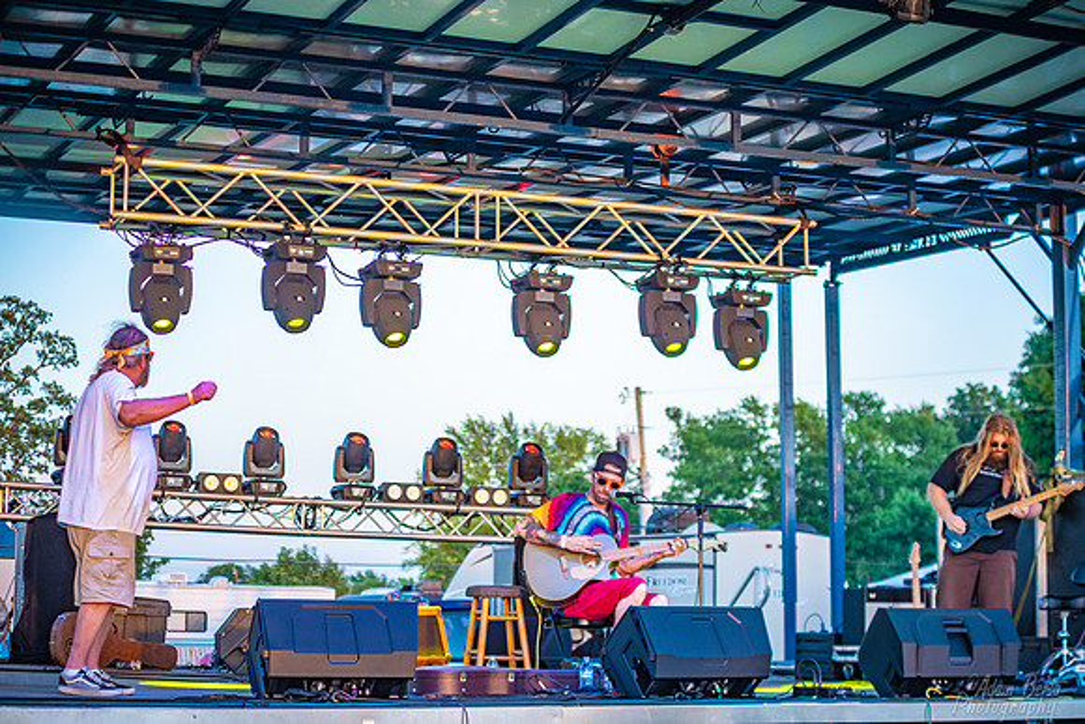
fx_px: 2261
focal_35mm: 75
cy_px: 362
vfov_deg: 18.2
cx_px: 542
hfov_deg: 27.0
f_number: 4
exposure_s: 1/250
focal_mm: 75
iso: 1000
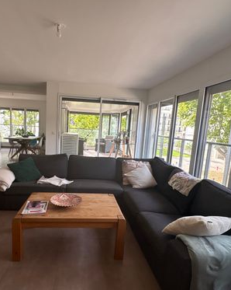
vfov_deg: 75.0
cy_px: 155
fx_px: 188
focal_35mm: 22
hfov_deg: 62.8
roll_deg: -2.8
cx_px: 98
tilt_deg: -8.0
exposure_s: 1/99
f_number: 2.2
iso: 64
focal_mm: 2.22
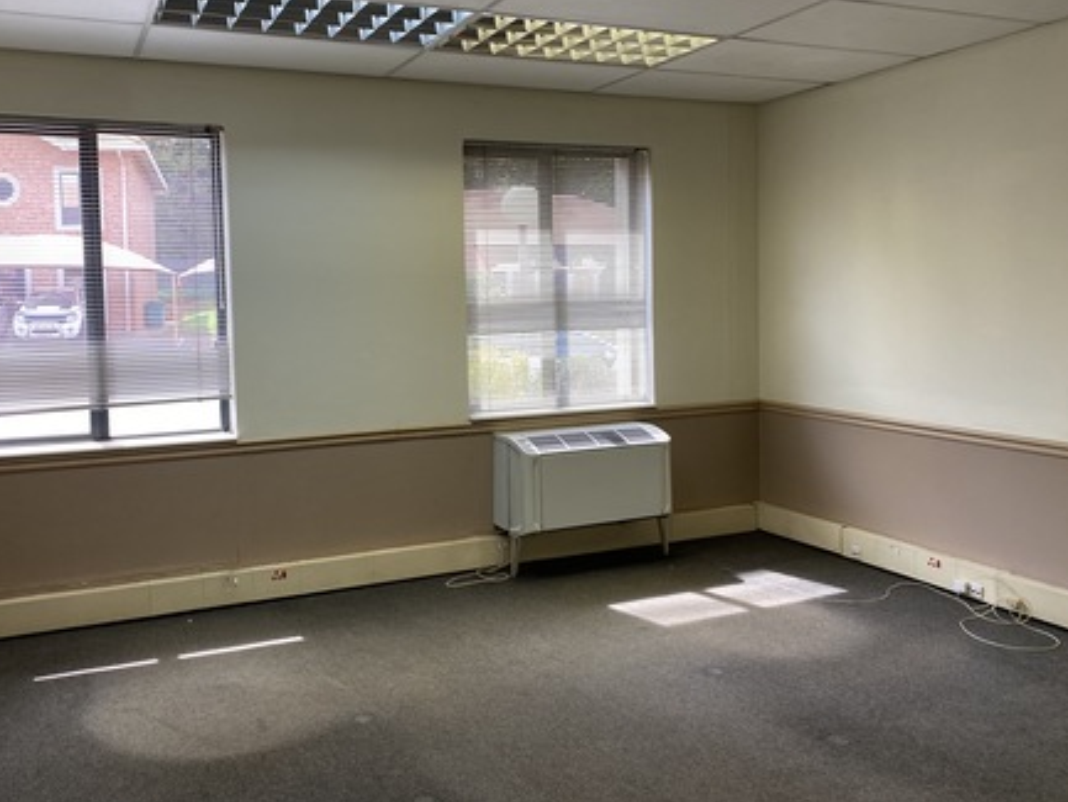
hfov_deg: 59.7
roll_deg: +1.2
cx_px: 459
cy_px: 349
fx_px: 926
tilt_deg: -2.3
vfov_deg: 46.7
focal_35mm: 30
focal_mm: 4.25
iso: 80
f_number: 1.8
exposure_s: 1/100
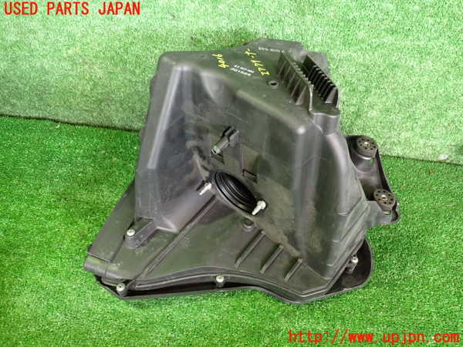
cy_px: 174
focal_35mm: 30
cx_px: 232
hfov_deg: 60.0
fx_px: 401
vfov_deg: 46.8
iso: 800
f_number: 2.3
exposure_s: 1/25
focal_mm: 5.4
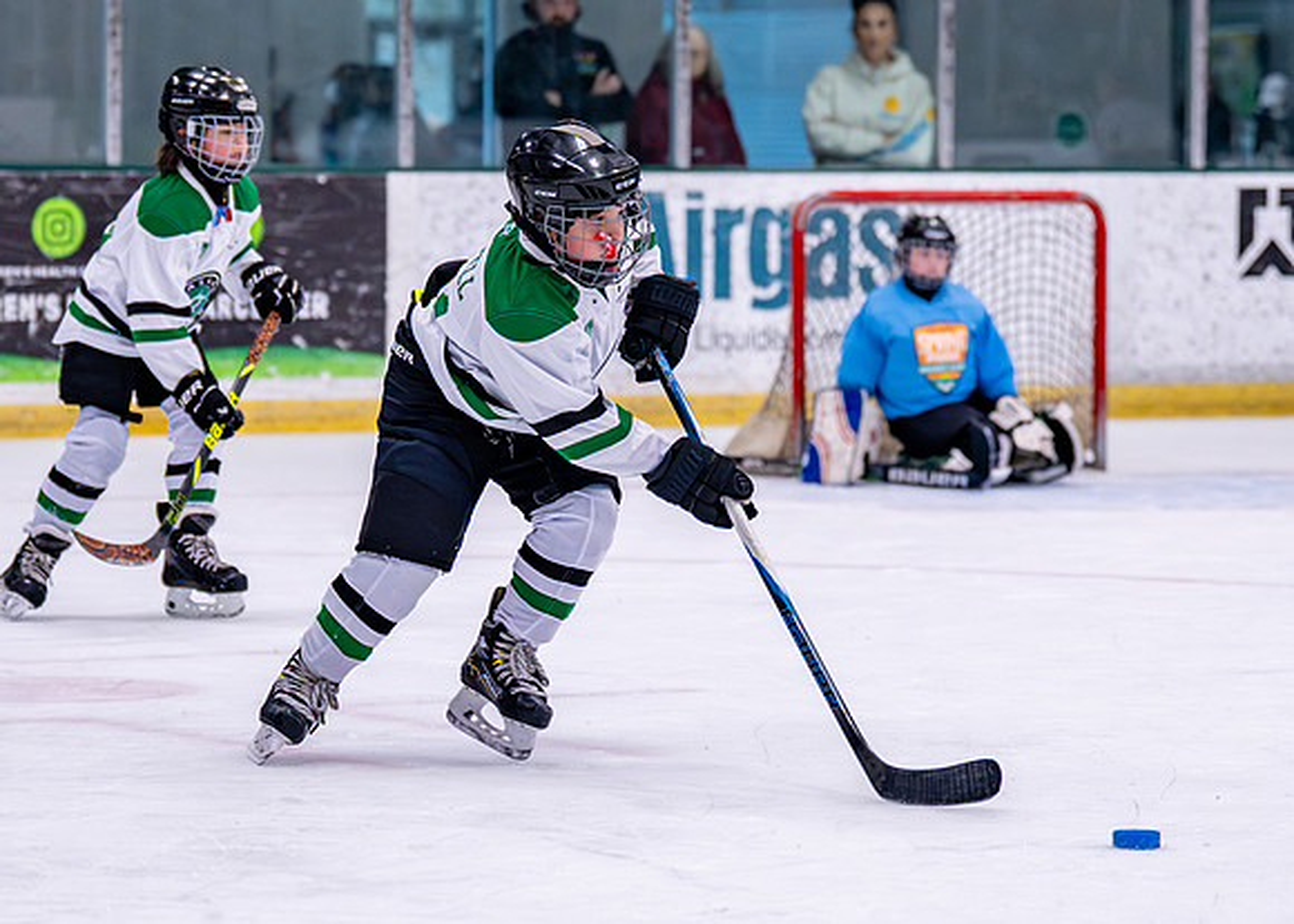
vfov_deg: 8.1
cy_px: 415
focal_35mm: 178
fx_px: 6532
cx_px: 475
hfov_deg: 11.3
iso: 2500
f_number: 2.8
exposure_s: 1/1250
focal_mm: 93
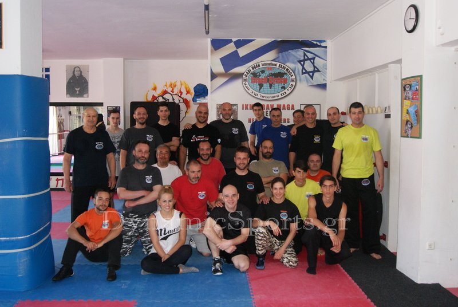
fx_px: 420
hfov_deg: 57.2
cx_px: 229
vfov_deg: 40.1
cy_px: 154
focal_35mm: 33
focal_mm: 22
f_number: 5.6
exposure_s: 1/60
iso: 400
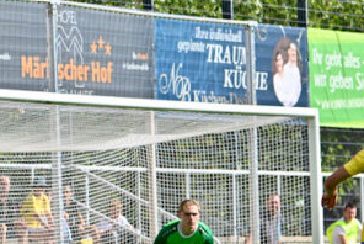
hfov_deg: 5.3
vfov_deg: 3.6
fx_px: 3917
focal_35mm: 387
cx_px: 499
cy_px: 247
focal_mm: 112
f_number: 4.8
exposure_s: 1/2000
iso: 250
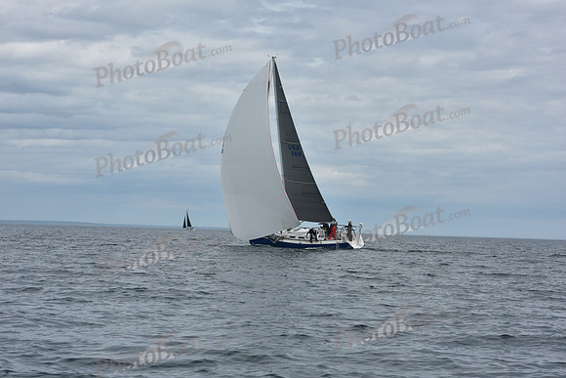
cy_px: 189
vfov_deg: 16.1
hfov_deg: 23.9
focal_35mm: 85
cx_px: 283
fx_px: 1337
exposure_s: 1/800
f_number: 11
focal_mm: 85
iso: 250
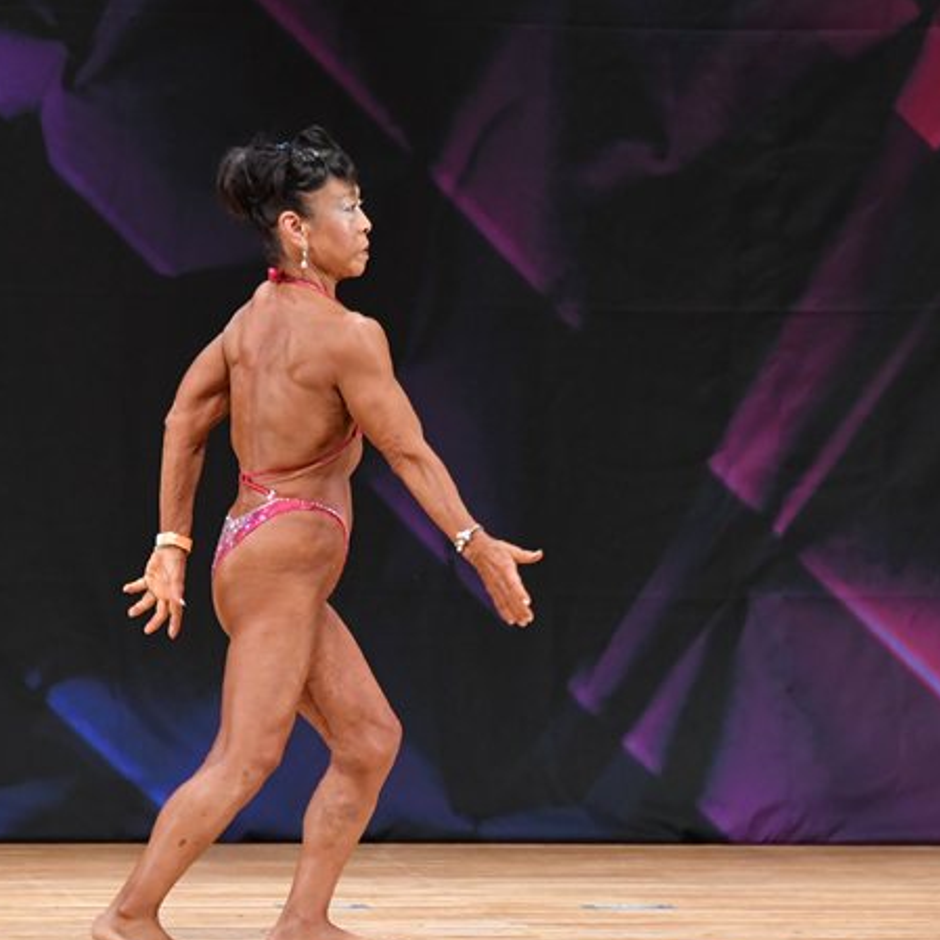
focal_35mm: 418
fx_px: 12842
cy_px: 502
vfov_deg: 4.2
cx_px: 384
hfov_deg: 4.2
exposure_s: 1/400
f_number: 5.6
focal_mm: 190
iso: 2800
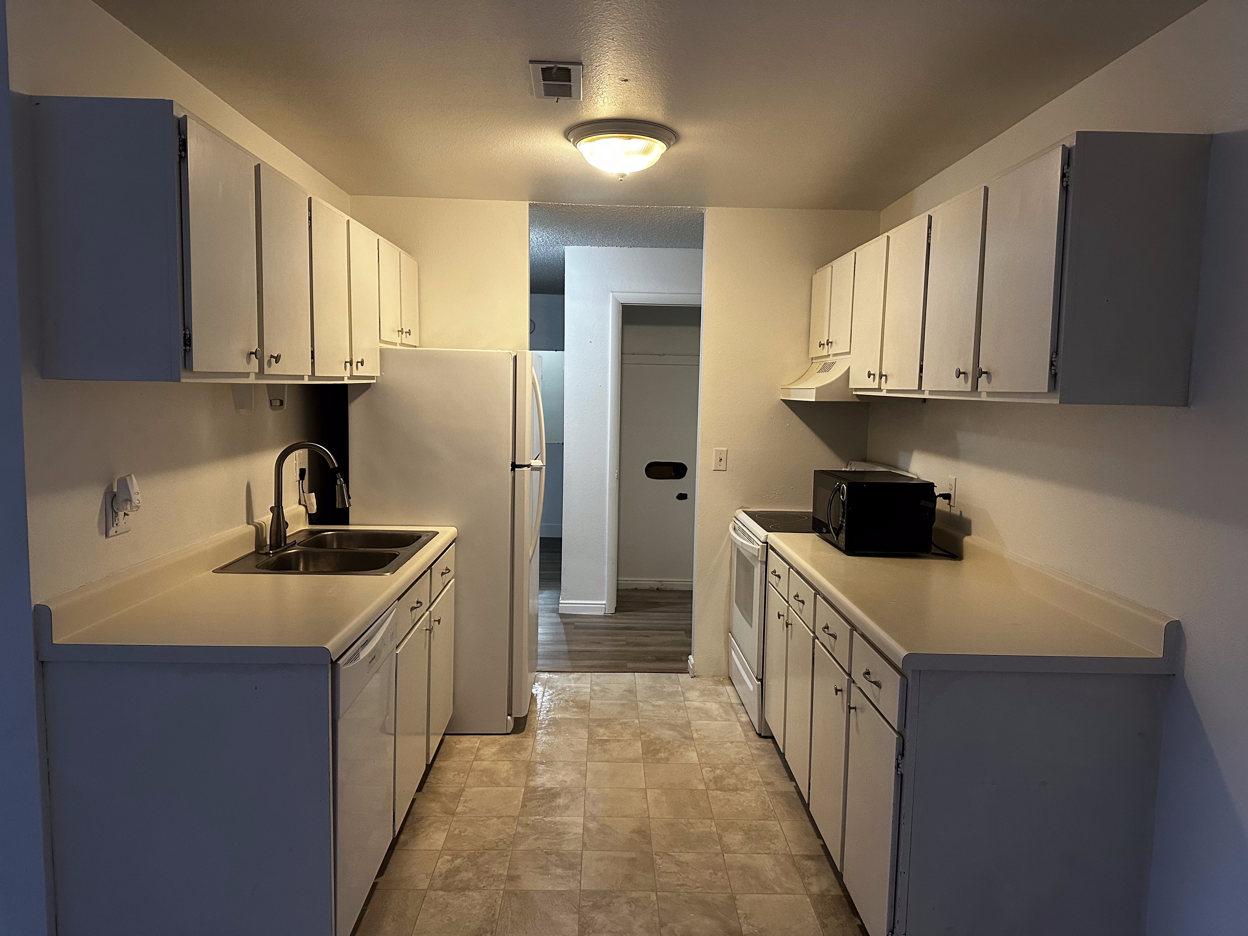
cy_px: 468
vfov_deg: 56.8
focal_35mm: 24
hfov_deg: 71.6
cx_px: 624
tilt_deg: -4.8
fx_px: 865
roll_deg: -1.4
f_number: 1.78
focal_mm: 6.86
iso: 400
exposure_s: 1/60
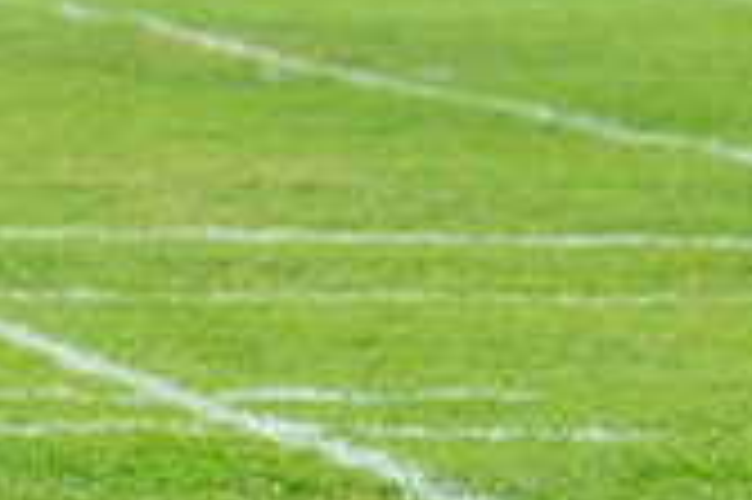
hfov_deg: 3.2
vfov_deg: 2.1
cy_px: 196
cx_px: -288
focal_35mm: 643
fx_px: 13418
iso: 1250
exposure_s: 1/1000
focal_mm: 185
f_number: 5.6
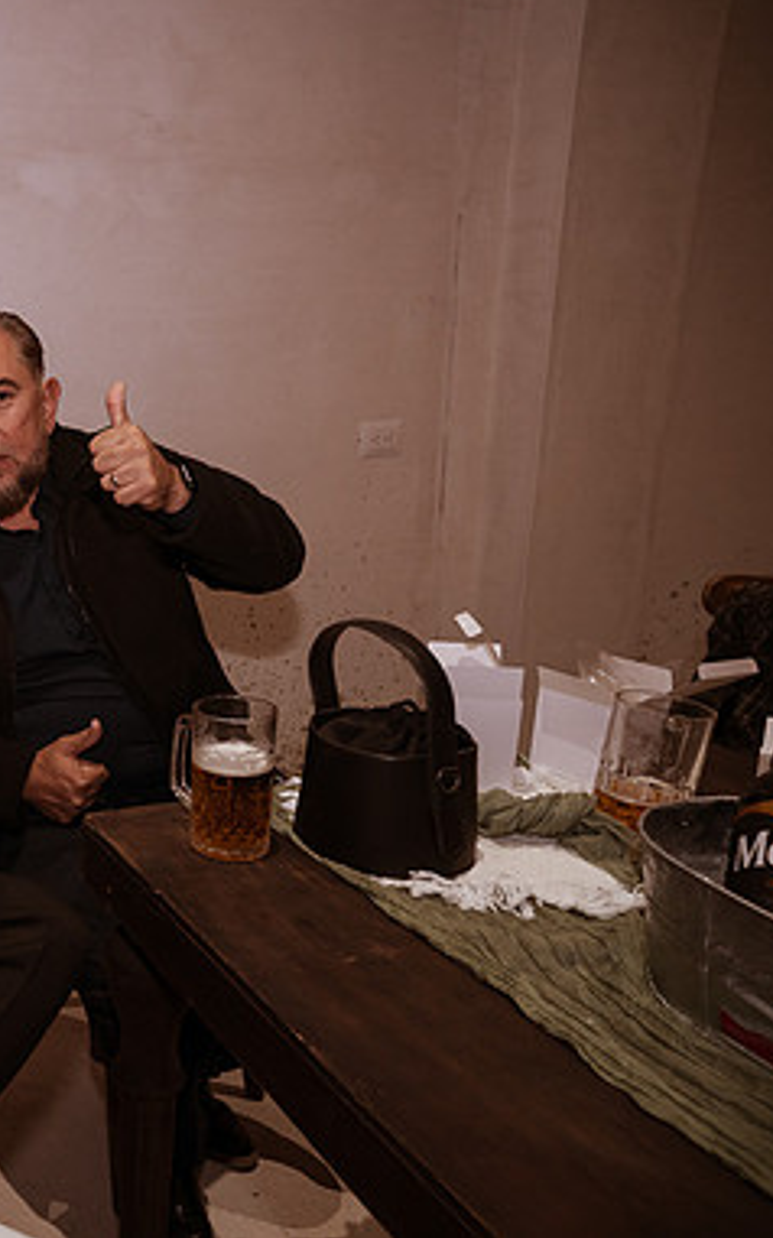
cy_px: 613
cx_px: -159
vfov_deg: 61.2
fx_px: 1045
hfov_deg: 33.1
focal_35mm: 31
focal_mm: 20
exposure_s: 1/100
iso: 1600
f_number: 4.5
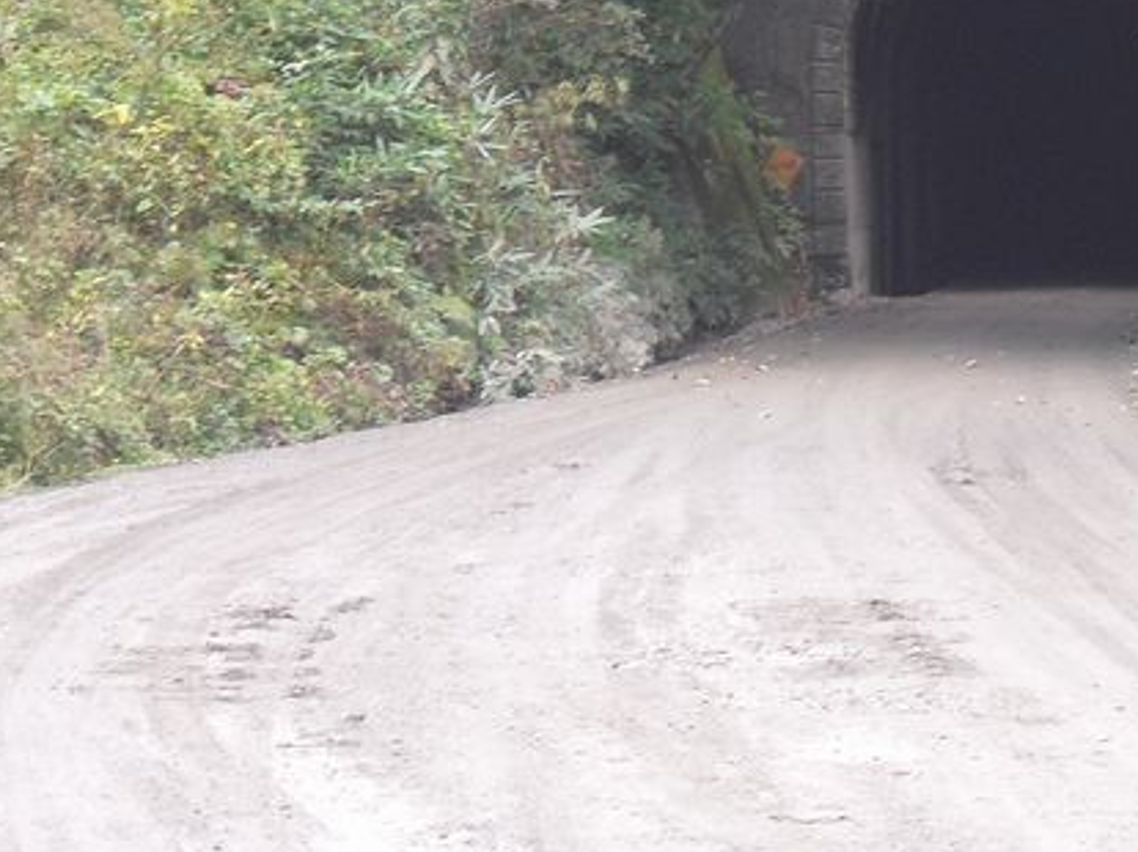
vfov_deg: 10.3
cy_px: 104
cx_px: 866
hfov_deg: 13.8
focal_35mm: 143
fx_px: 4698
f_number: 4.6
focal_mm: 13.1
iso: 200
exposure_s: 1/80
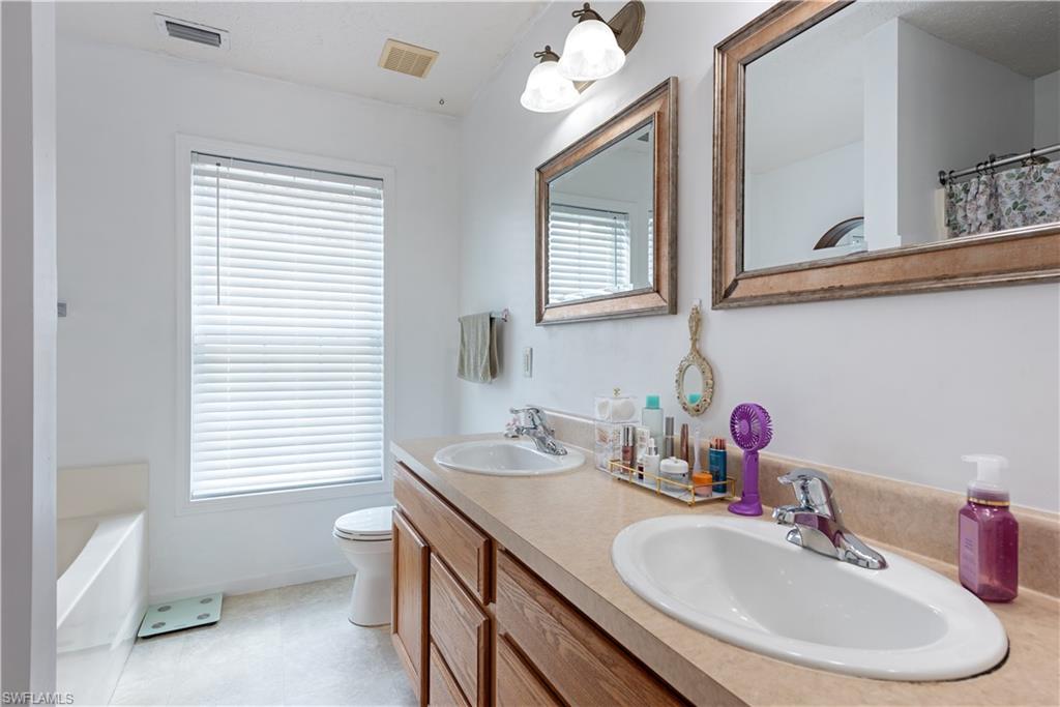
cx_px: 530
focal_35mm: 18
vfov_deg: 67.4
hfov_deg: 90.0
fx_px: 530
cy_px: 354
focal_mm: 18
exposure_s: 1/8
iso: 100
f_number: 9
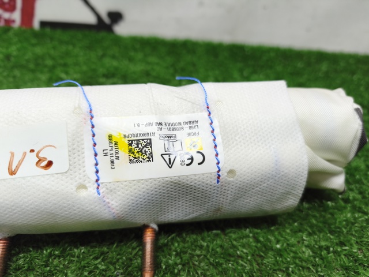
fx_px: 245
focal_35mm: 23
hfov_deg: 73.9
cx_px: 184
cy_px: 138
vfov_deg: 58.9
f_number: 1.7
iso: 125
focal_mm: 5.35
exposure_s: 1/100
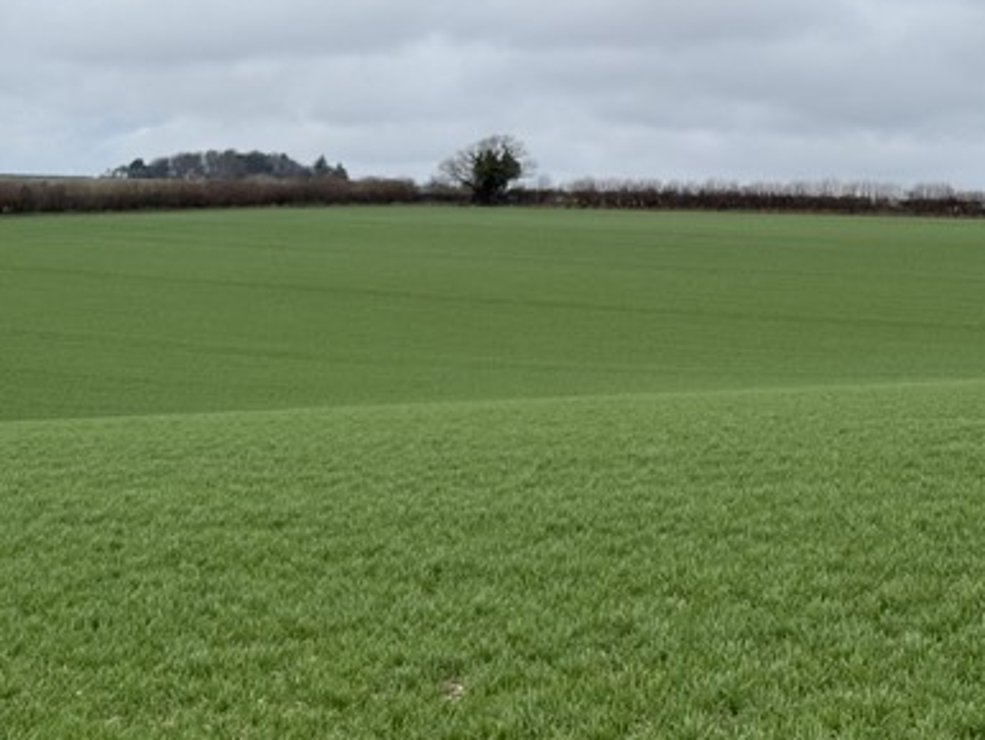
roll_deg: -1.9
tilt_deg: +1.6
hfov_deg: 22.4
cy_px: 226
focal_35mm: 87
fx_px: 2477
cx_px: 630
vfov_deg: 16.9
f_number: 1.78
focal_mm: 6.76
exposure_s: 1/1055
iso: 64
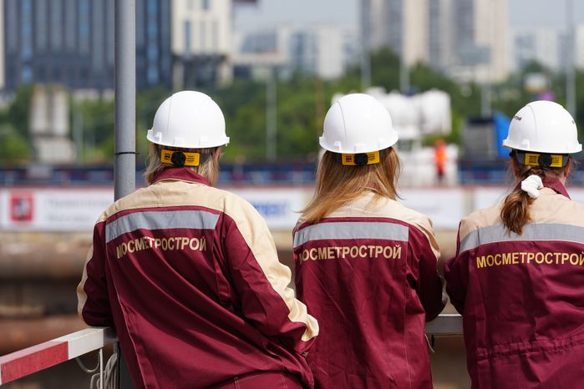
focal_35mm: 200
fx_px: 3244
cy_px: 194
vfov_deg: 6.9
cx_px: 292
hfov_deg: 10.3
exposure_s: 1/1000
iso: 250
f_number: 6.3
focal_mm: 200
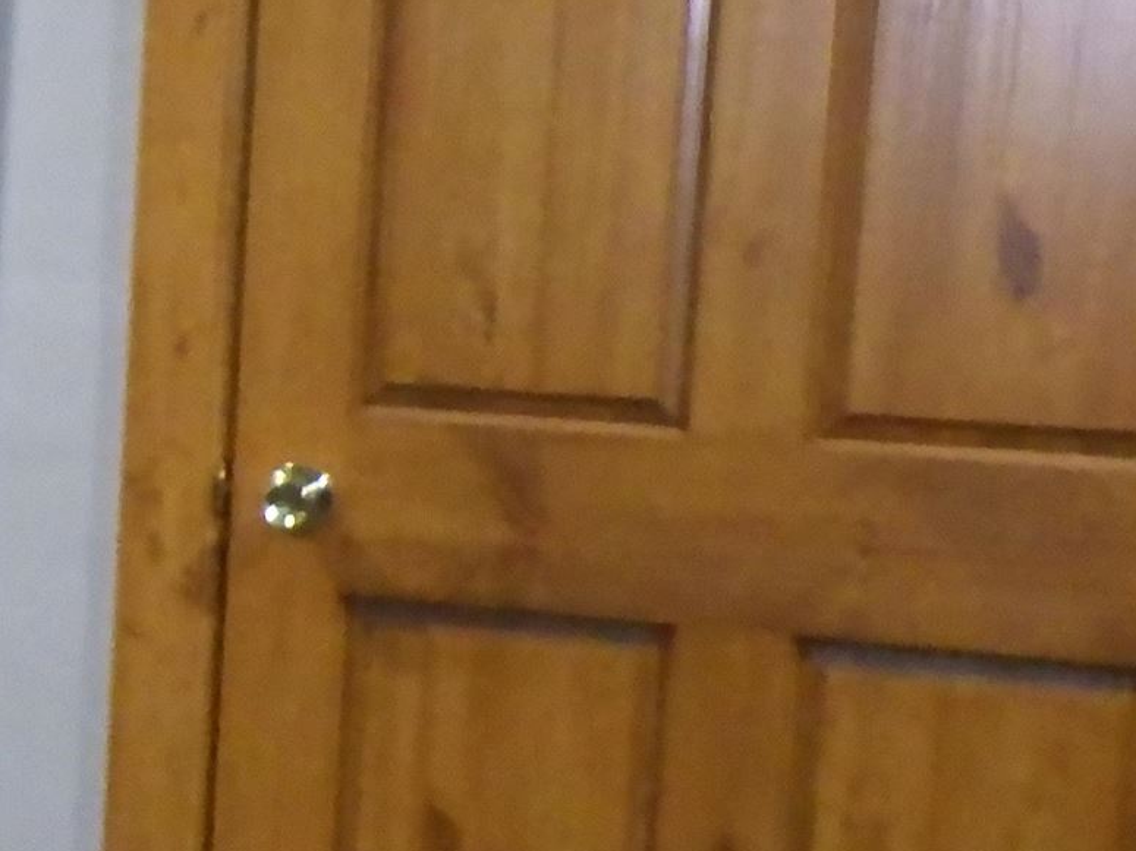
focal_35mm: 111
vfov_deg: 13.3
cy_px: 463
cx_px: -809
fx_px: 3642
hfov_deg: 15.6
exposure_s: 1/40
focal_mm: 5
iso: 1250
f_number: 3.5
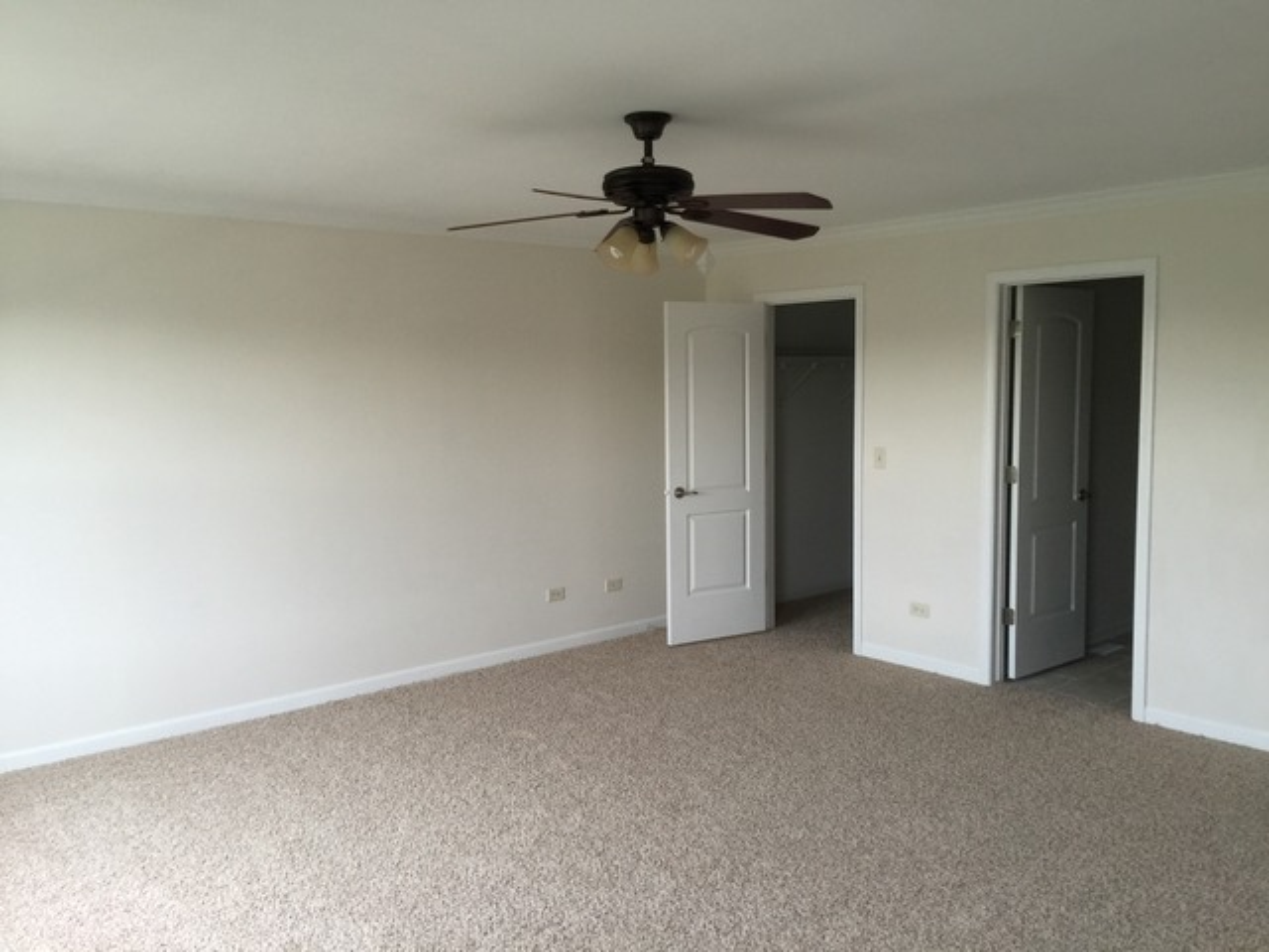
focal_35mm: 29
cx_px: 634
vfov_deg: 48.2
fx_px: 1063
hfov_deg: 61.7
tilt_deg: -5.5
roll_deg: -1.4
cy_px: 476
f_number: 2.2
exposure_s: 1/15
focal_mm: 4.15
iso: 40
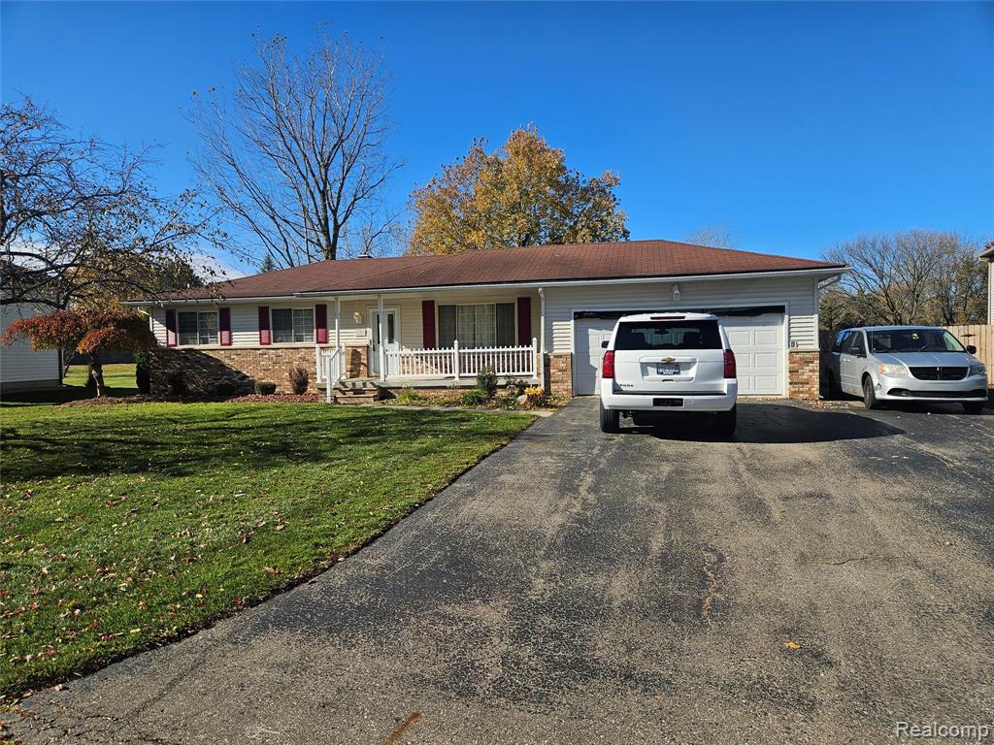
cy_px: 372
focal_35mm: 23
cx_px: 497
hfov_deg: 73.9
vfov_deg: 58.9
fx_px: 660
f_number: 1.8
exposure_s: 1/1894
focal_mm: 5.4
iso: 25
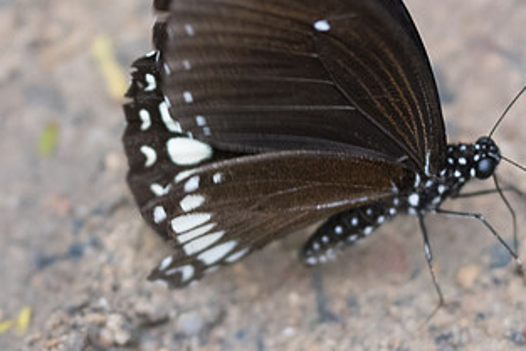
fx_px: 11080
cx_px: 323
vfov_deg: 1.8
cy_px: 121
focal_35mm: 758
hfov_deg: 2.7
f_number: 3.5
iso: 1000
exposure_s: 1/400
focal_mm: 150
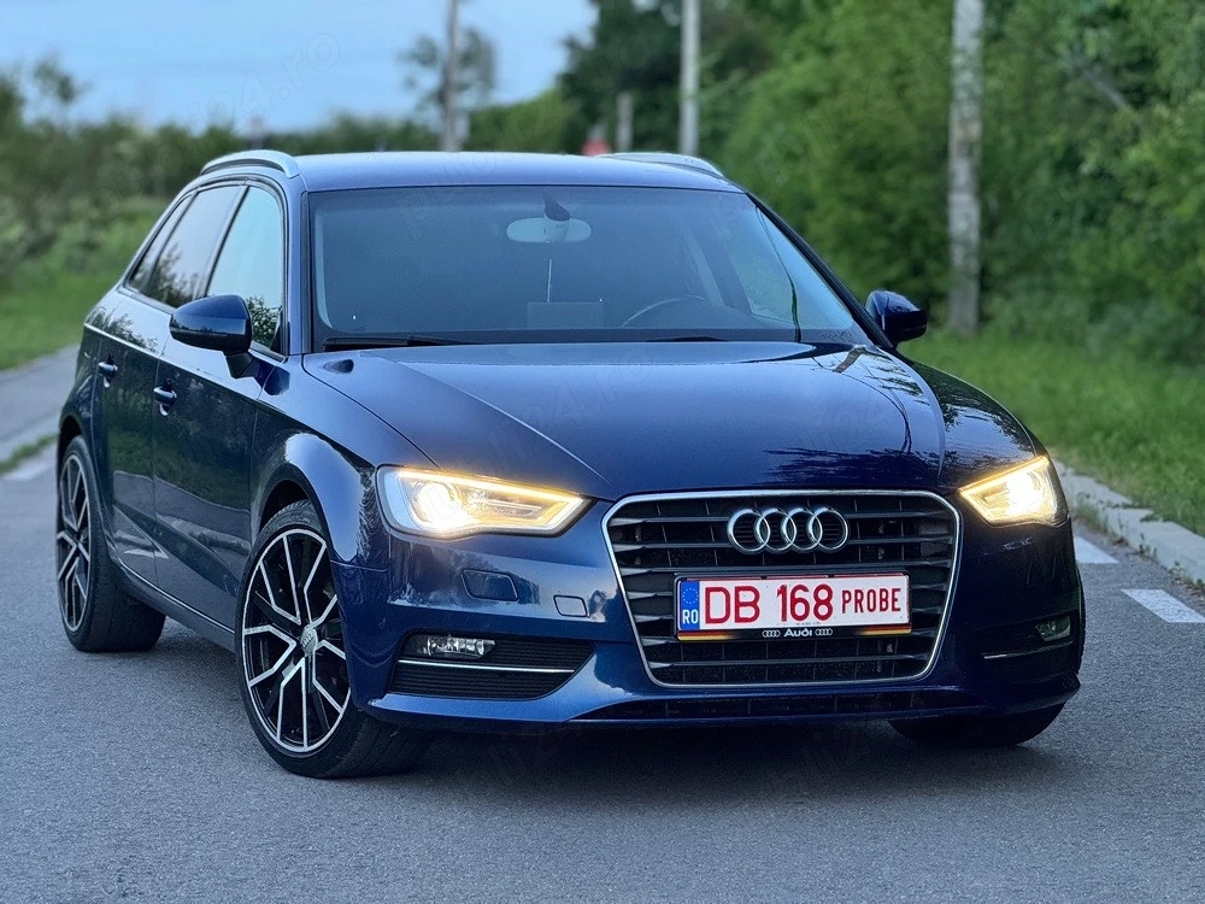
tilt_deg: -3.3
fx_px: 4177
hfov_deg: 16.4
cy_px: 452
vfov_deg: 12.3
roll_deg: -1.3
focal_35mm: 120
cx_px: 602
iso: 250
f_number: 2.8
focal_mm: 15.66
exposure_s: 1/49
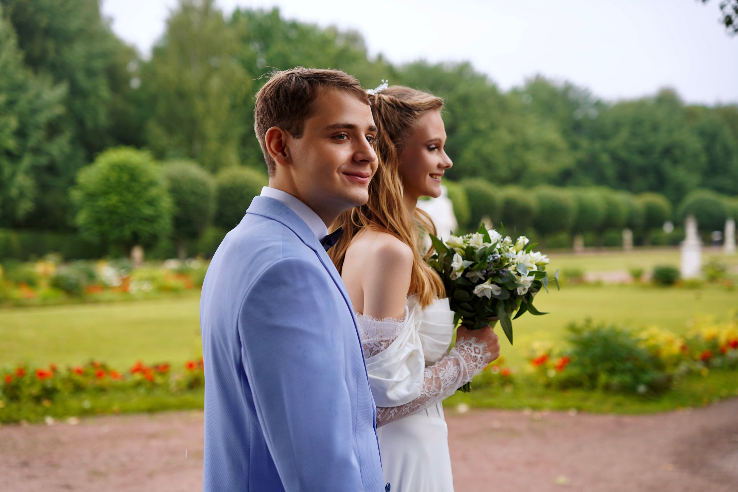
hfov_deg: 31.7
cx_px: 369
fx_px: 1298
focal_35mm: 63
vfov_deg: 21.5
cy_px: 246
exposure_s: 1/400
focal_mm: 63.3
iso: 200
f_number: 3.5
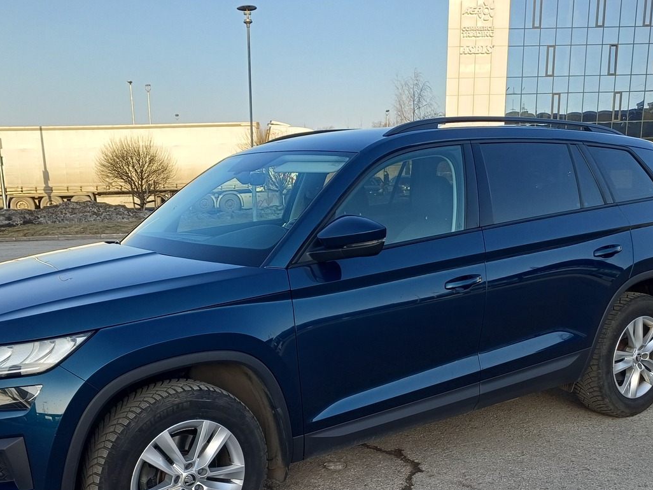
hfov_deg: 47.8
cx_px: 303
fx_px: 736
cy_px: 371
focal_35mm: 39
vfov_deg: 35.9
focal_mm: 4.65
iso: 50
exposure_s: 1/407
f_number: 1.8
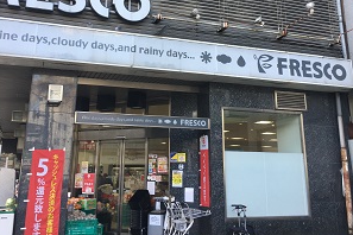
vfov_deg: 31.9
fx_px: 402
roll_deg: -0.7
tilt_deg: +17.8
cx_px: 176
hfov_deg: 47.4
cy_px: 52
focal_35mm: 41
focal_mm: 4.15
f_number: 2.2
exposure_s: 1/120
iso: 25
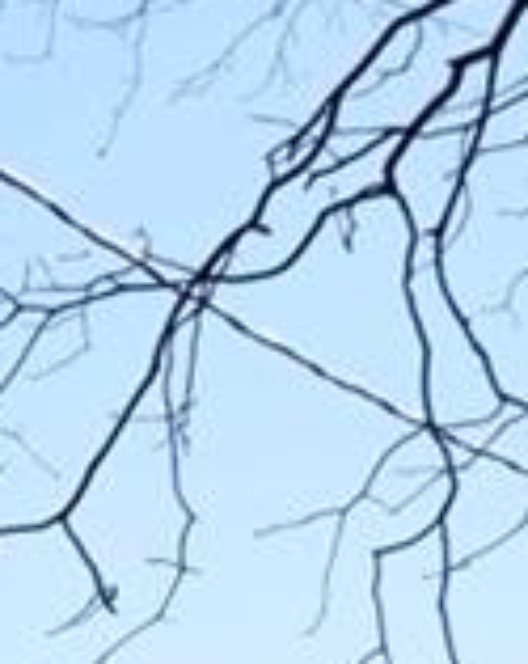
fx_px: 4507
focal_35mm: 230
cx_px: -727
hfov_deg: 6.4
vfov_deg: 8.0
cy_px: 1324
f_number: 4
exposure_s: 1/4000
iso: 400
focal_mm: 25
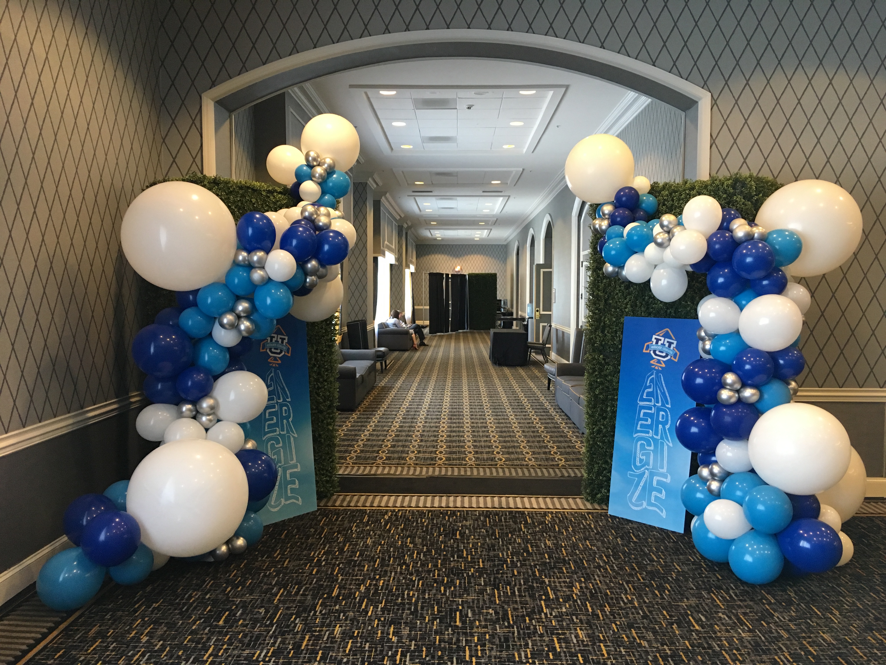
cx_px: 443
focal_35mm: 29
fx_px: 742
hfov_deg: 61.7
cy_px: 332
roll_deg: -0.5
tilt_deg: -3.5
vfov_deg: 48.2
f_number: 2.2
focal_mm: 4.15
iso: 125
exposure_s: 1/30
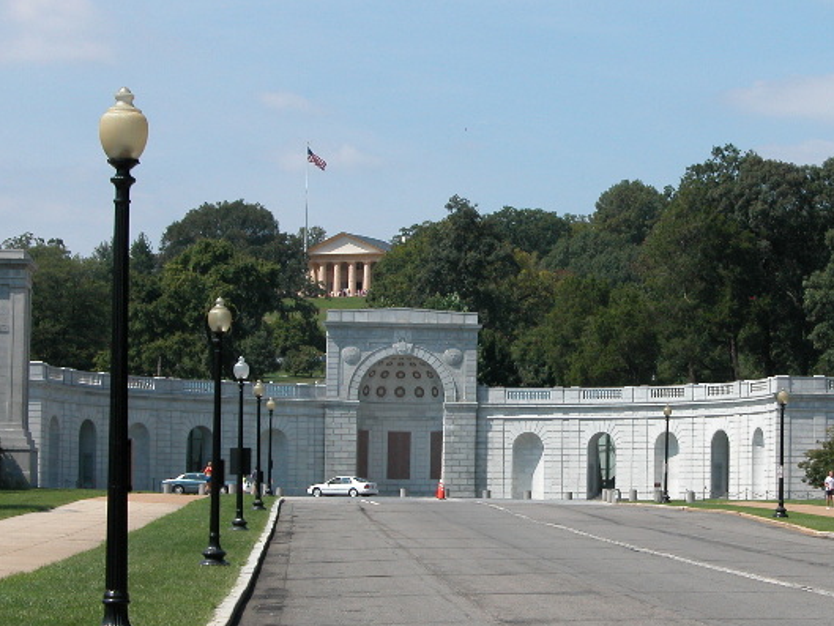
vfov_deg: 11.2
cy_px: 333
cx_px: 523
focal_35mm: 133
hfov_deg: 14.8
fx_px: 3205
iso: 100
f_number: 5.6
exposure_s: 1/473
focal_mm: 22.3
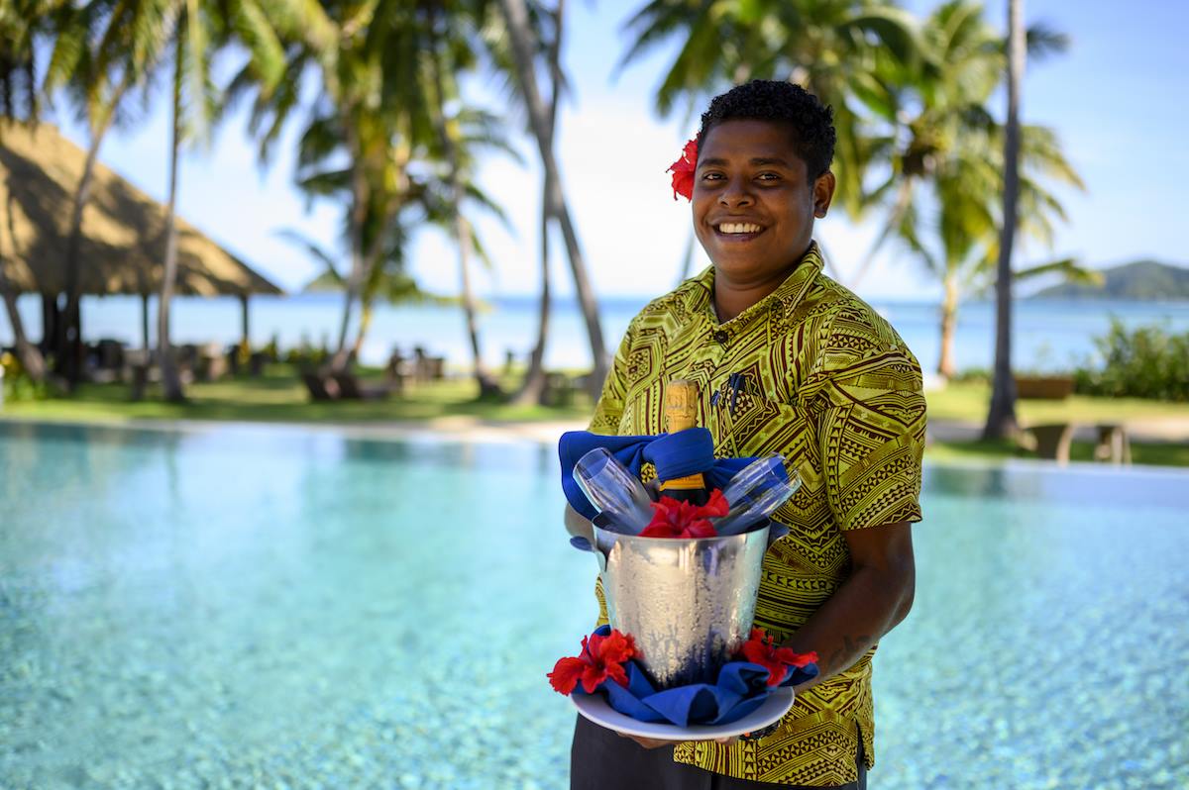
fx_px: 1155
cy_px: 395
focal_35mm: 35
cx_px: 594
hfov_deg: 54.5
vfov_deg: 37.8
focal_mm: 35
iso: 160
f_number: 1.8
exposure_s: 1/1600
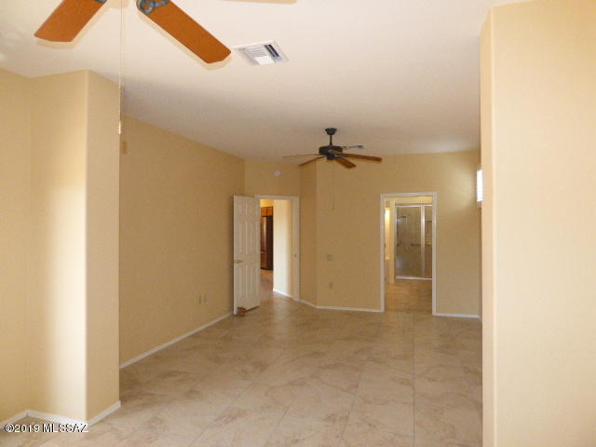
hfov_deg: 81.7
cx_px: 298
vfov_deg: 66.0
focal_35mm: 20
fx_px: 344
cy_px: 224
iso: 500
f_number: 2.8
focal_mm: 3.58
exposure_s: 1/60
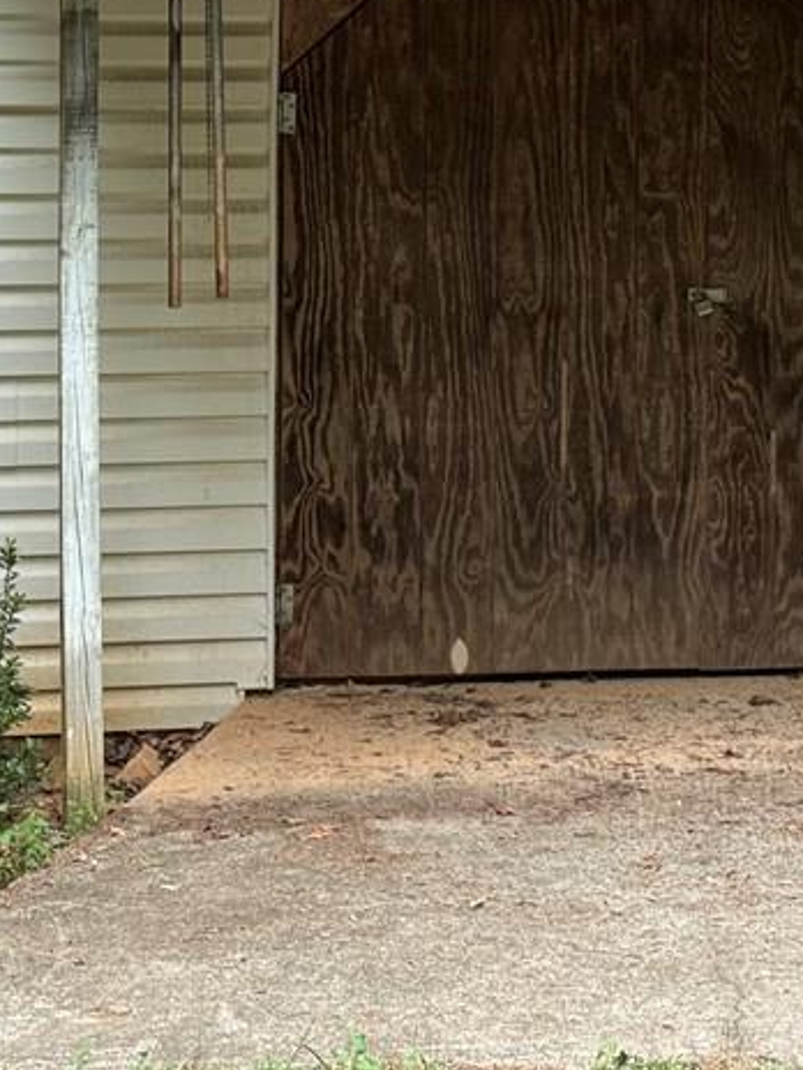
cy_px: 261
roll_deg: +2.3
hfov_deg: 13.9
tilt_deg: -2.5
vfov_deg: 18.4
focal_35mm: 106
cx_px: 533
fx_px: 3279
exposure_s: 1/60
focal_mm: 6.76
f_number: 1.78
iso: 100
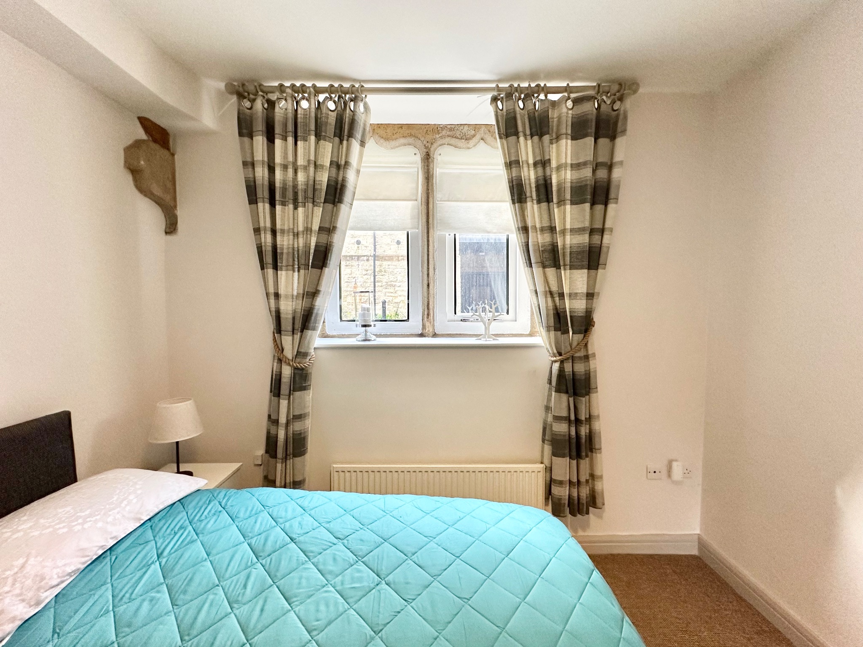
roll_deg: +0.3
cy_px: 324
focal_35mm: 14
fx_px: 349
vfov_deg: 85.7
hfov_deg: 102.1
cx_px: 432
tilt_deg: -4.0
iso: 160
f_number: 2.2
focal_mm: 2.22
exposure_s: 1/100
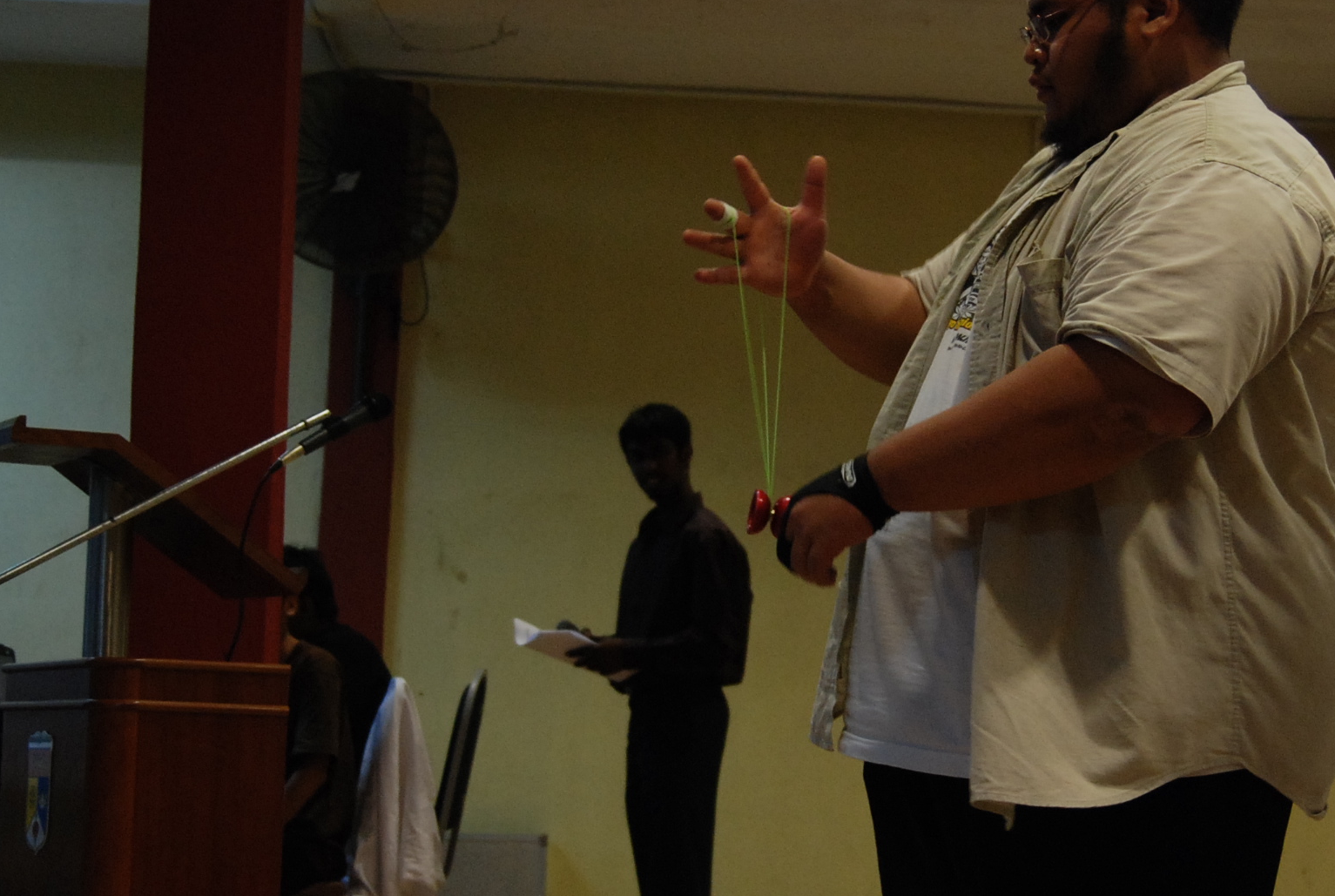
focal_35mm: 68
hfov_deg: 29.6
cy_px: 542
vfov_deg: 20.1
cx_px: 770
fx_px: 2527
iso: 500
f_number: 2.8
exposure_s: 1/80
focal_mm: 24
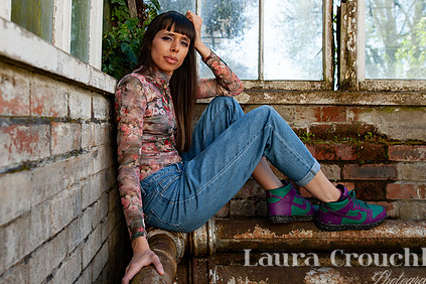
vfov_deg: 37.7
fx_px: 414
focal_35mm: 35
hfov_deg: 53.9
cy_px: 111
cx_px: 164
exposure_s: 1/1000
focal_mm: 24
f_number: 3.5
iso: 320
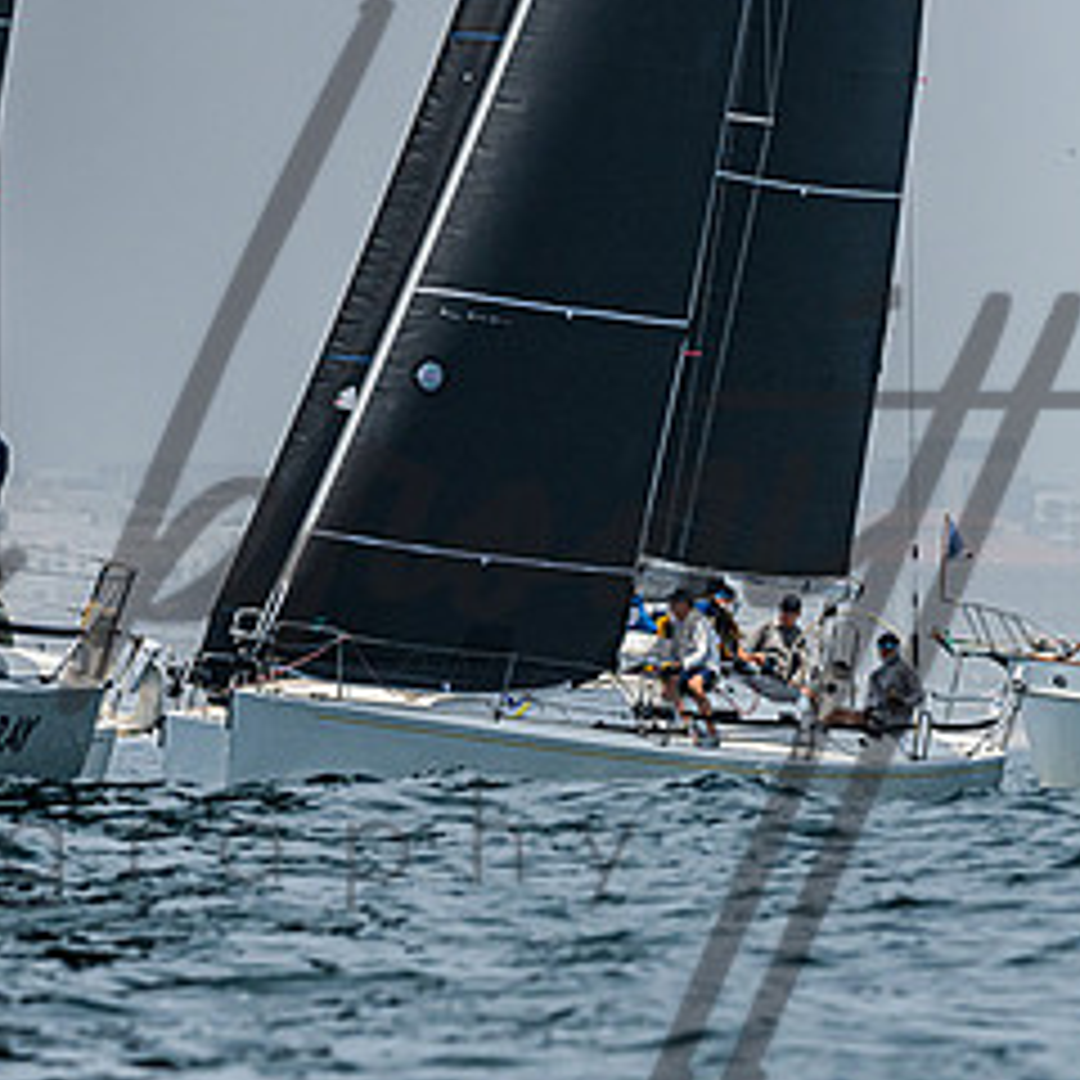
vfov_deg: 3.3
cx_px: 485
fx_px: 18567
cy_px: 508
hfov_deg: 3.3
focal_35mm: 526
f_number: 6.3
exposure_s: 1/5000
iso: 400
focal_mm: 240
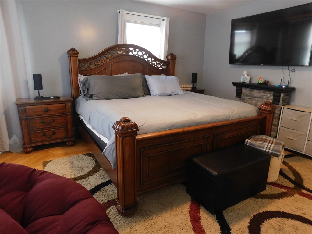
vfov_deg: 58.9
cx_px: 156
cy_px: 117
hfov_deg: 73.9
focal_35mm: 23
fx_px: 207
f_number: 3
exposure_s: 1/15
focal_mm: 4
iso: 400
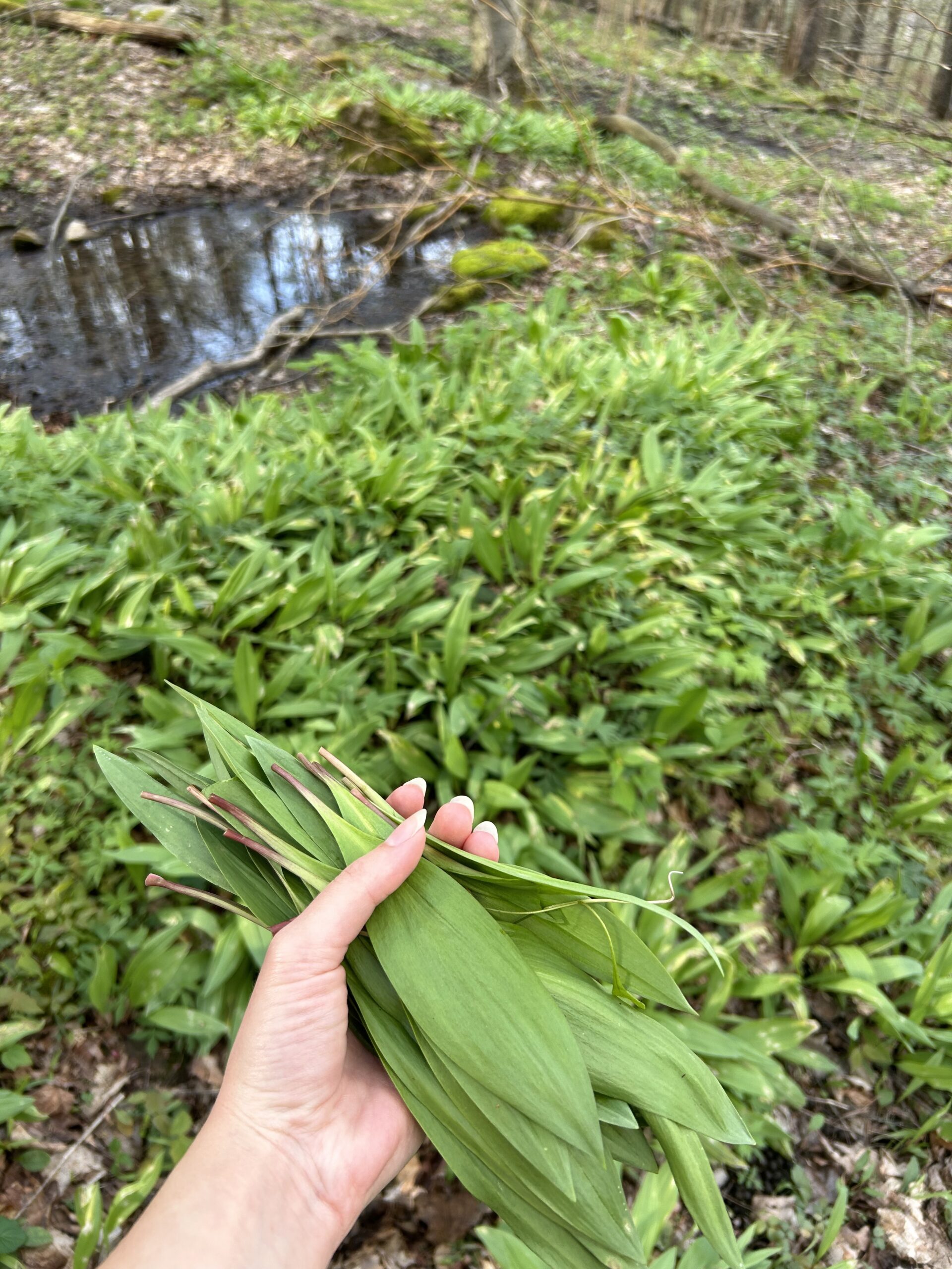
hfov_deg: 53.1
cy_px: 634
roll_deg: +3.8
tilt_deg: -39.8
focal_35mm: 26
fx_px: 953
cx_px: 476
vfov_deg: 67.3
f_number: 1.5
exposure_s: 1/121
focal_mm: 5.7
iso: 32
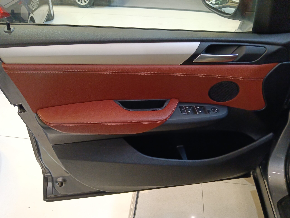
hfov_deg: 65.2
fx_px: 227
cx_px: 145
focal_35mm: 27
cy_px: 109
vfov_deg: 51.5
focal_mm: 3.98
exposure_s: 1/33.3
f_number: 16
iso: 400
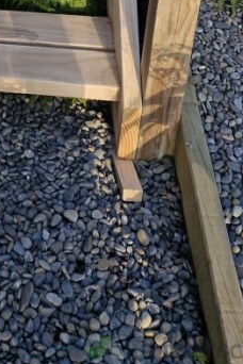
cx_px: -45
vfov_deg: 27.2
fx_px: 638
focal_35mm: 63
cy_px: -97
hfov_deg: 20.3
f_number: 1.8
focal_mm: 5.54
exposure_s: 1/180
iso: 50
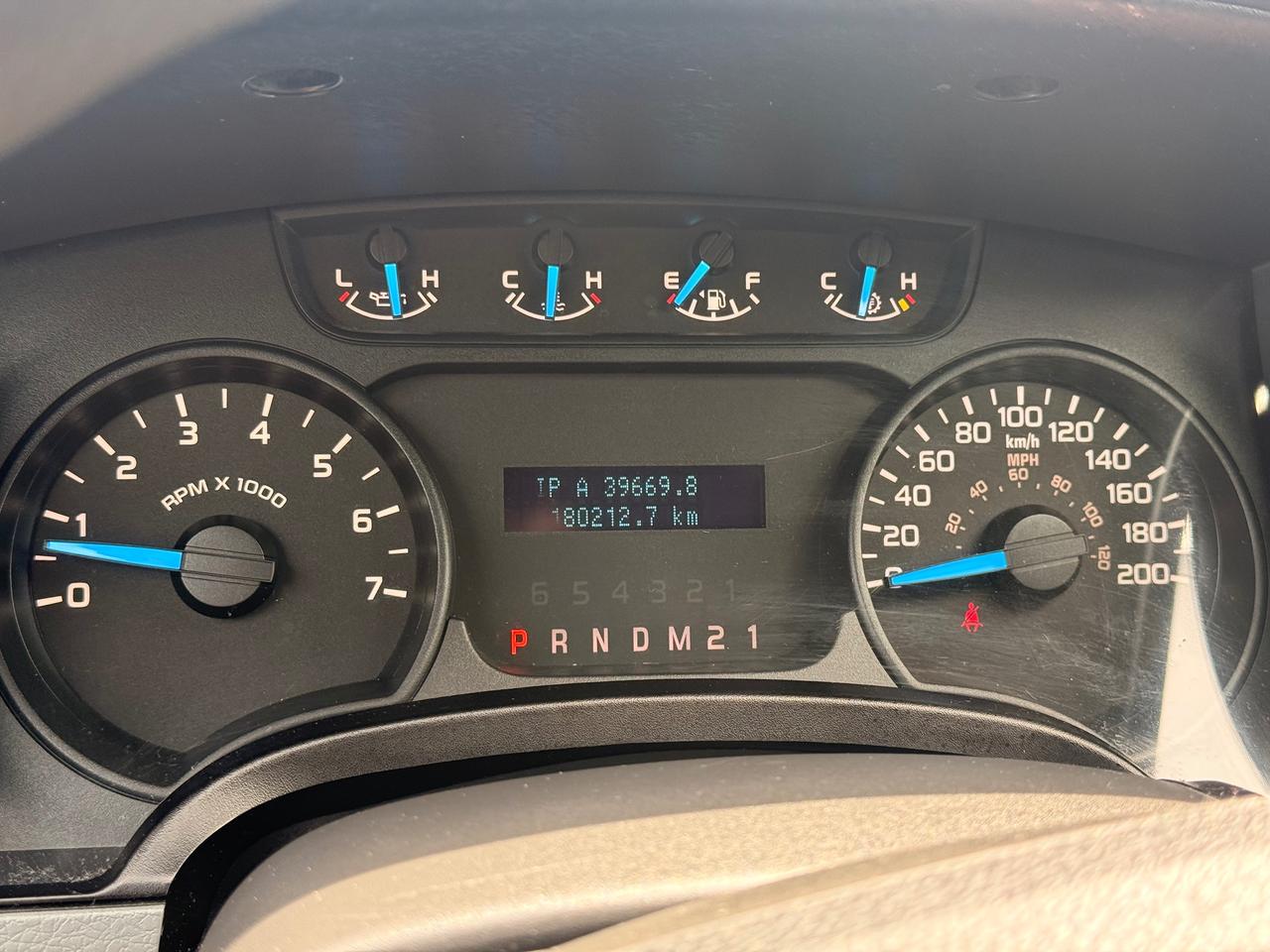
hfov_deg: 39.7
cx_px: 635
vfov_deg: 30.3
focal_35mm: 48
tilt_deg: -20.1
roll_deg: -3.2
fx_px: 1761
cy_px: 476
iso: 160
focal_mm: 6.76
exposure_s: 1/209
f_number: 1.78
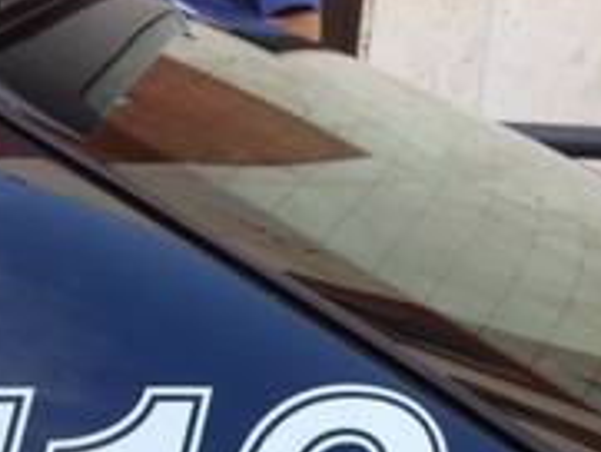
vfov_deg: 15.9
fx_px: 1546
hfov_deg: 21.7
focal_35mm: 89
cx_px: 126
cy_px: 557
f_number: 2.4
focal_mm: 4.28
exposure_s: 1/164
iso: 64
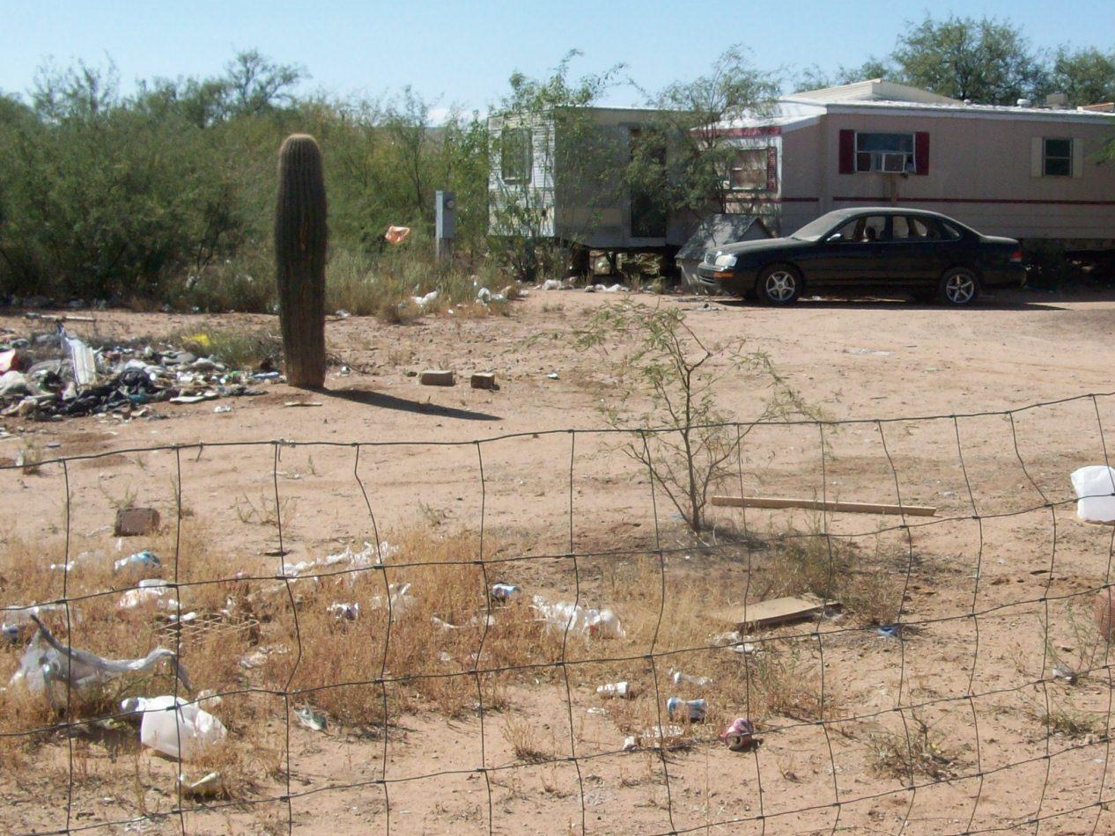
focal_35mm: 55
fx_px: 1772
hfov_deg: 34.1
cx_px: 860
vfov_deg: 26.6
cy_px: 374
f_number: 5.5
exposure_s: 1/406
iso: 64
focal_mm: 5.7
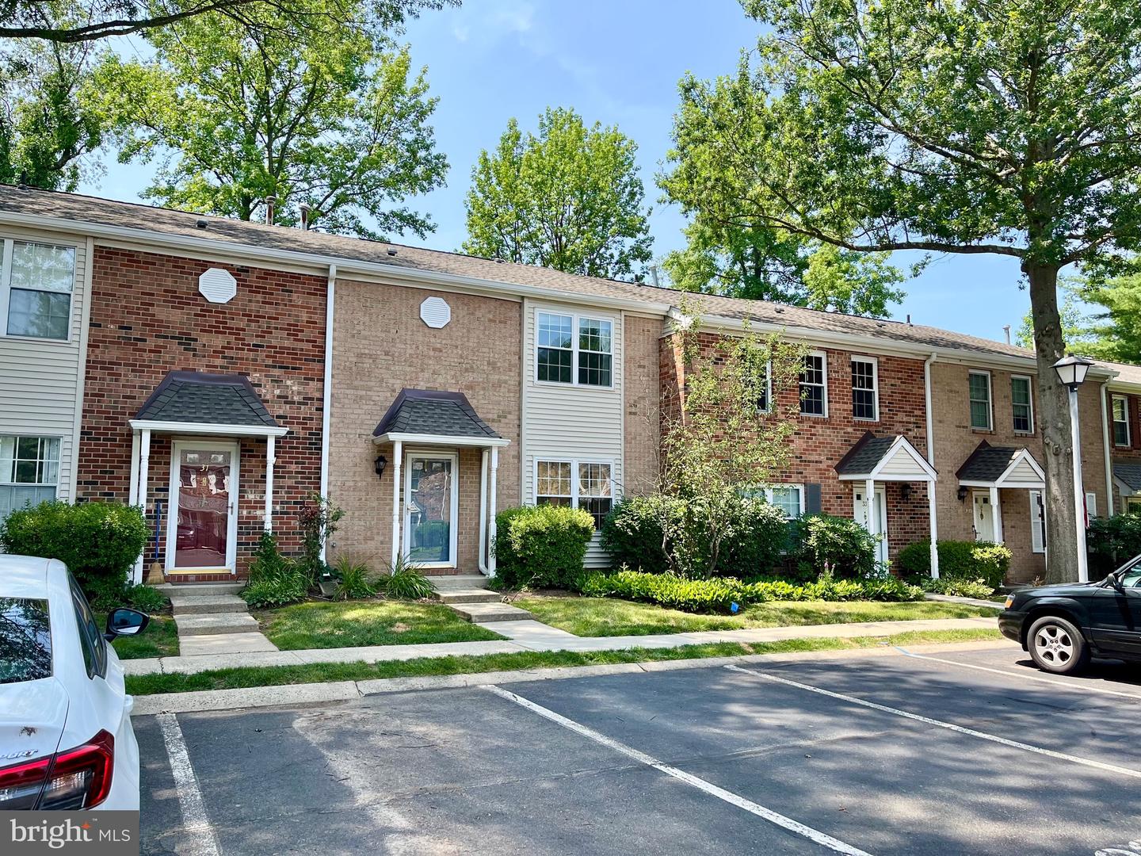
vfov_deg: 53.1
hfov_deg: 67.3
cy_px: 428
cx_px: 570
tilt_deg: +6.3
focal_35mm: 26
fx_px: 857
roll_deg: -0.3
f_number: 1.6
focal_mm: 5.1
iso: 50
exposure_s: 1/959
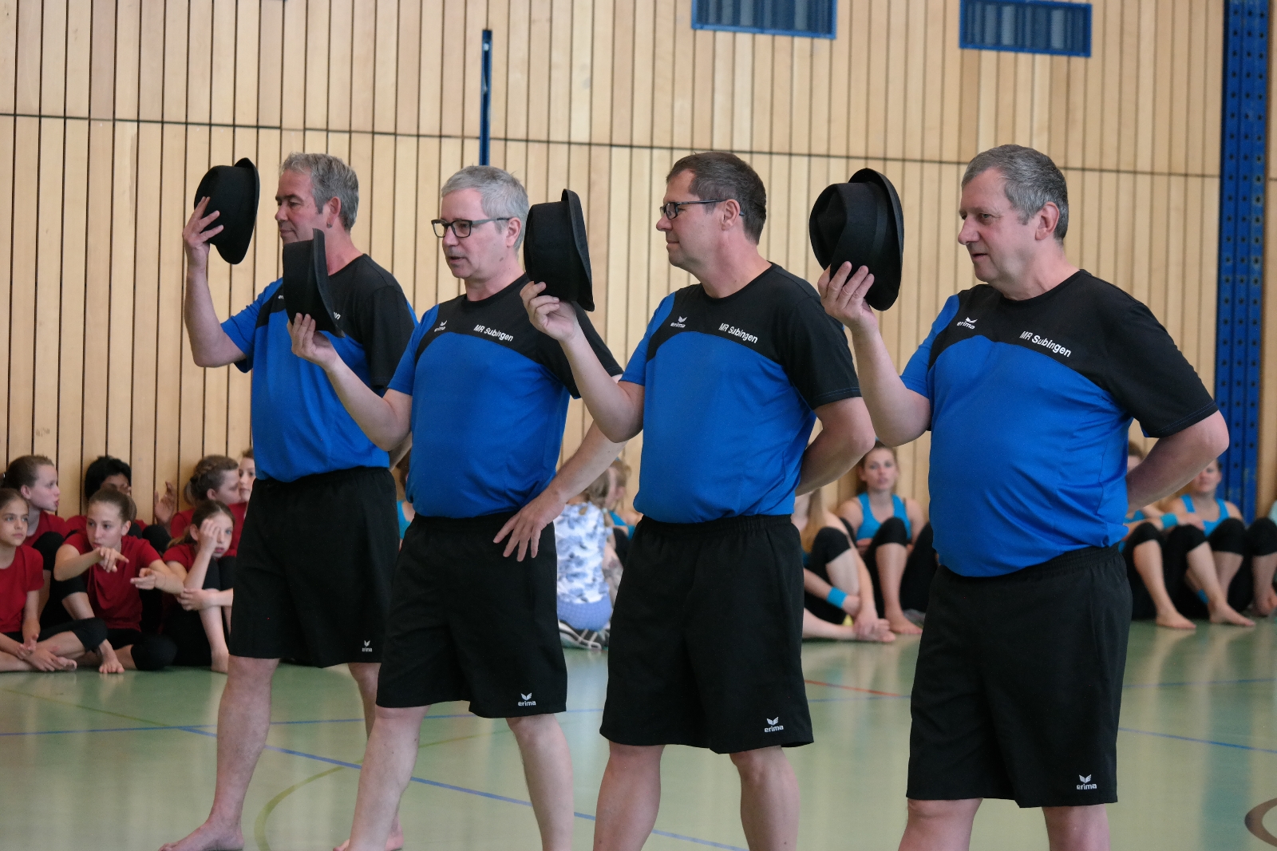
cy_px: 426
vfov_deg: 11.9
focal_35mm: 115
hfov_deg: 17.8
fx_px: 4078
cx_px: 638
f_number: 4.5
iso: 1600
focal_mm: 75
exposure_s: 1/100
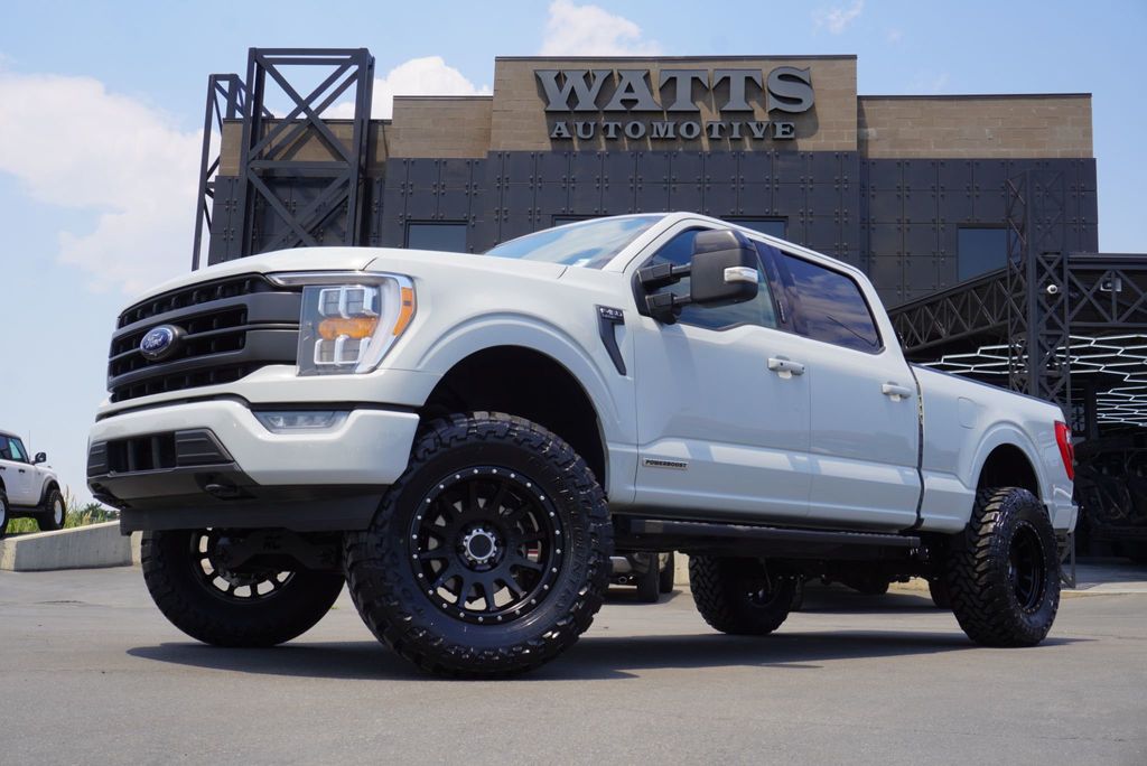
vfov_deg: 35.5
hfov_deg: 51.3
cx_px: 574
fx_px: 1195
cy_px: 383
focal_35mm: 38
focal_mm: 25
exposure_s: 1/125
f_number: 11
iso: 100
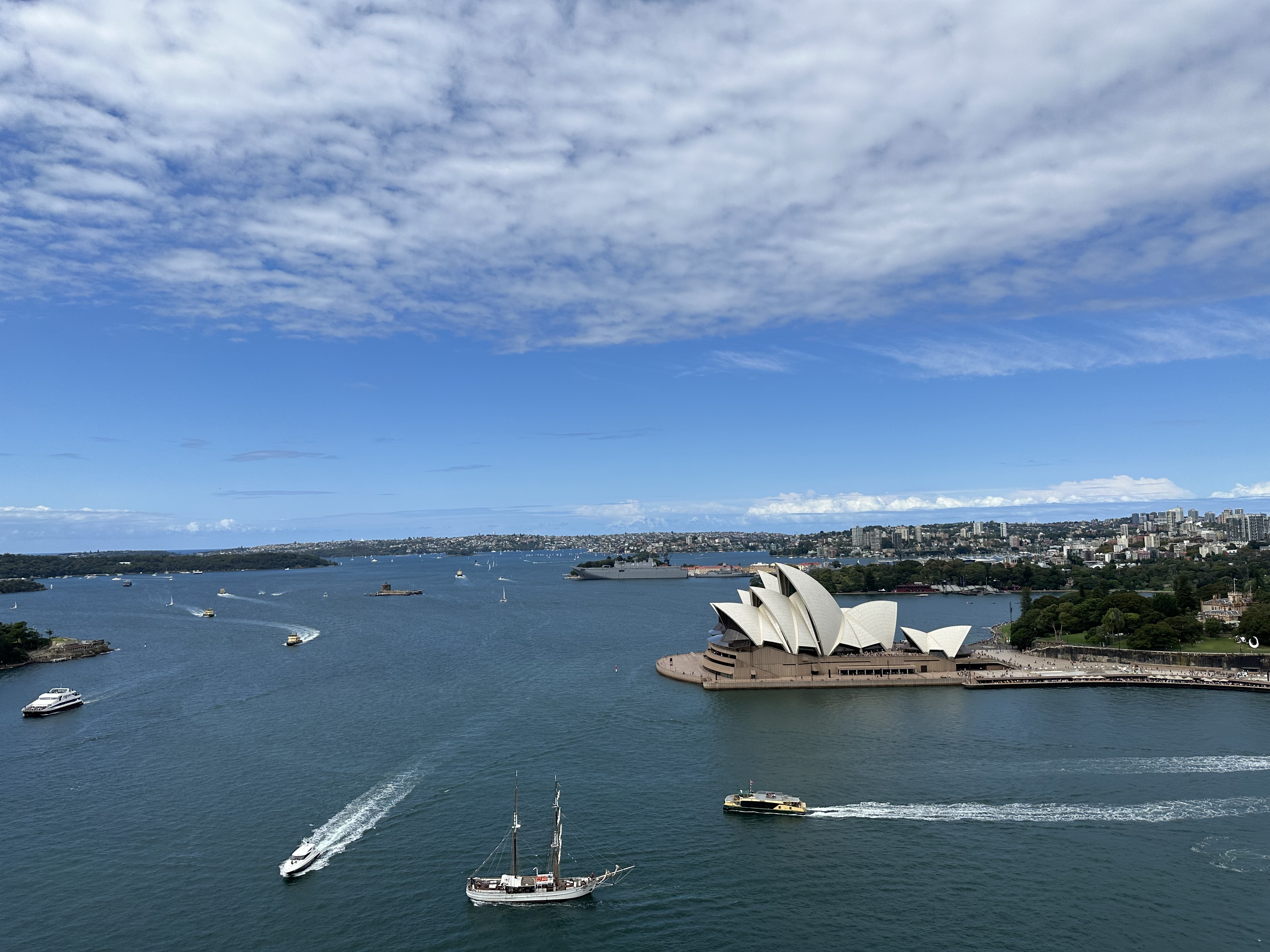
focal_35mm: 24
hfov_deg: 71.6
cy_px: 476
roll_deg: +0.8
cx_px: 635
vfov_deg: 56.8
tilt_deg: +3.9
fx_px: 881
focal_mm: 6.86
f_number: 1.78
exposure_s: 1/8197
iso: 80
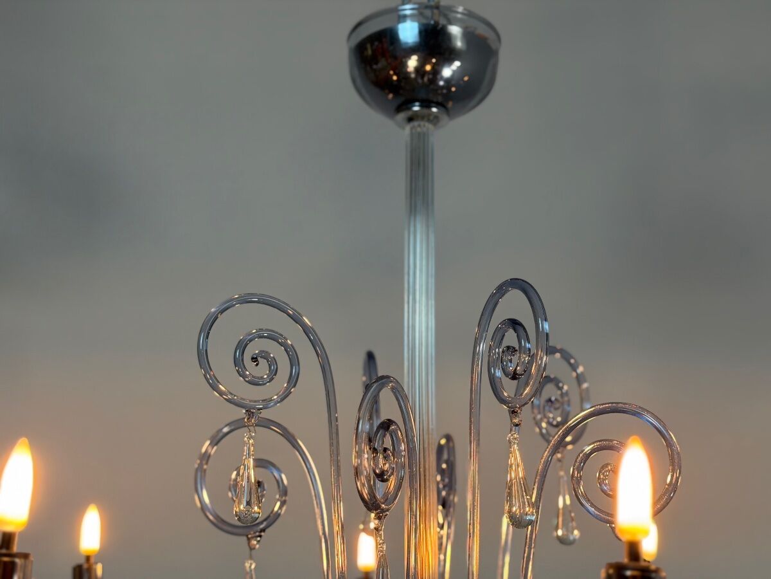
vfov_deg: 30.3
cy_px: 290
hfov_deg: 39.7
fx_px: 1069
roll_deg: +0.9
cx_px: 386
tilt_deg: +16.4
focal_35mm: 48
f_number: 1.78
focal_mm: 6.76
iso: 125
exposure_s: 1/100
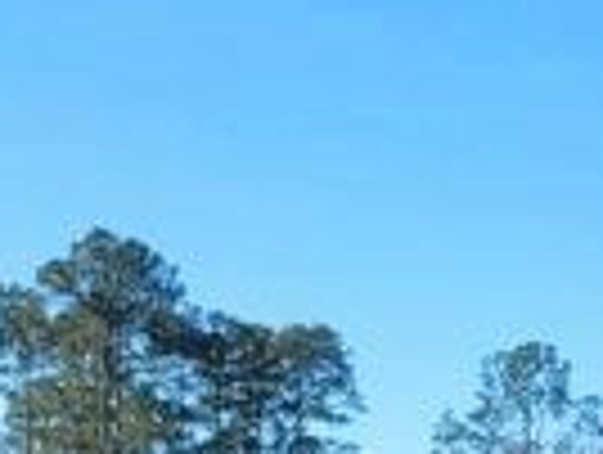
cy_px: 809
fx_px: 2705
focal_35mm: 155
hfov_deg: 10.8
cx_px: 1462
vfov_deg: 9.2
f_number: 1.8
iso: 40
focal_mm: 5.4
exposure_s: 1/1151
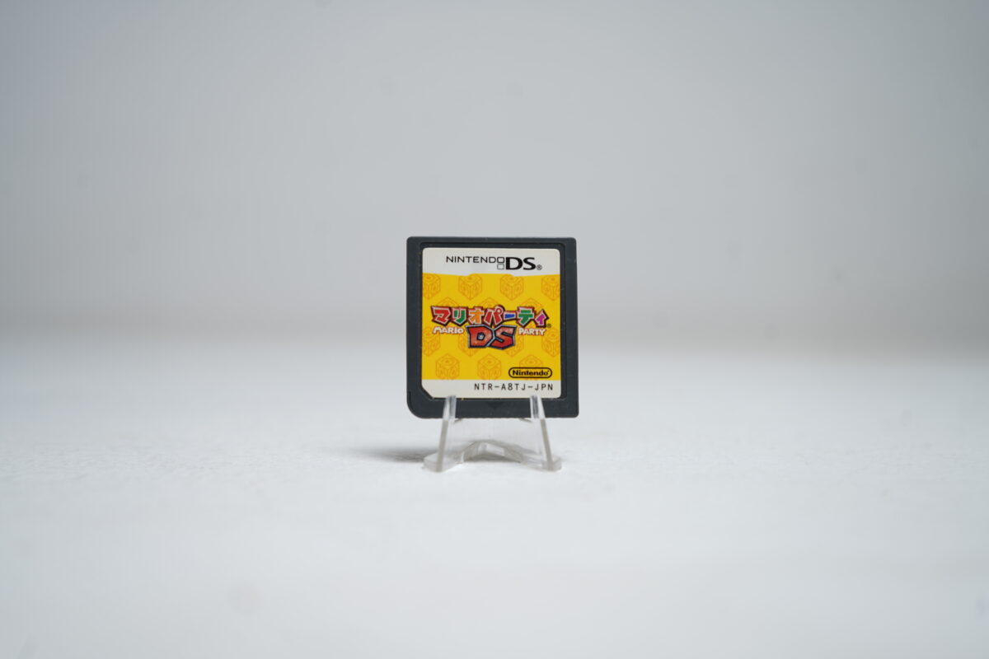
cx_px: 494
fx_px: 1126
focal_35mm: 41
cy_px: 330
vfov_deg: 32.6
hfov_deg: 47.4
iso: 64
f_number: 5
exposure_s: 1/13
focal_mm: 41
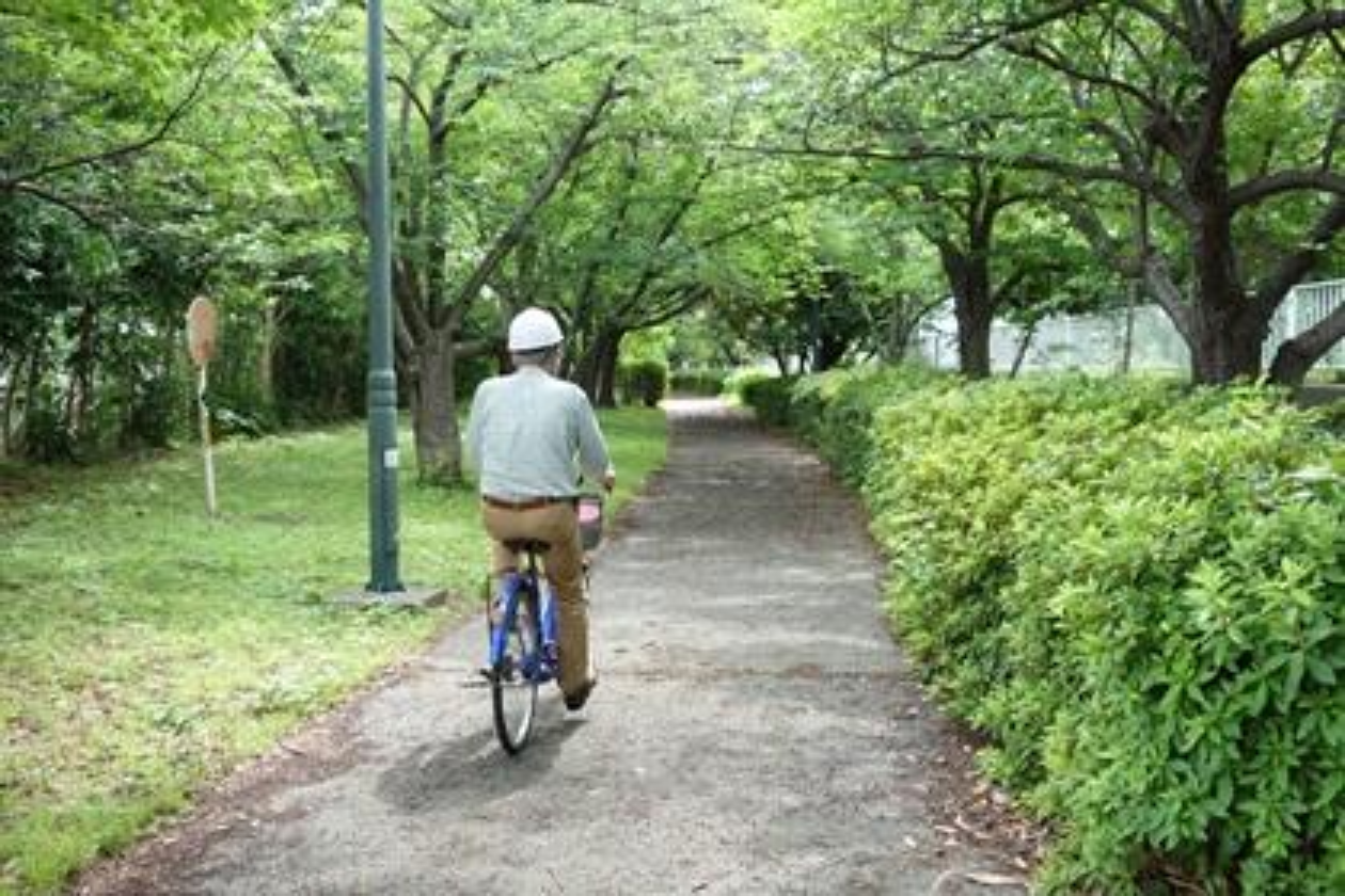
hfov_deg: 50.7
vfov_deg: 35.1
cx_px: 672
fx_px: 1420
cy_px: 448
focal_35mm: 38
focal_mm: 14.2
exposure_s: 1/100
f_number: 3.5
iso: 125
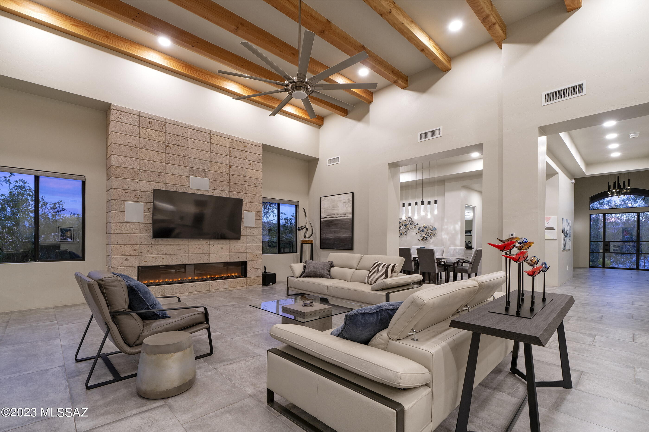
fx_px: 234
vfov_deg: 85.4
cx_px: 324
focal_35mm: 13
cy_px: 216
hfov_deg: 108.3
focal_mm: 13
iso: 200
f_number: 9
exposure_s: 1/1.67
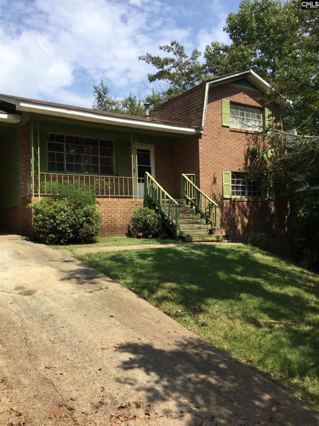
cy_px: 213
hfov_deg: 45.4
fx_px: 381
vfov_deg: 58.4
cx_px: 160
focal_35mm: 31
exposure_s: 1/1101
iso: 25
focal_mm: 3.3
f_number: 2.4
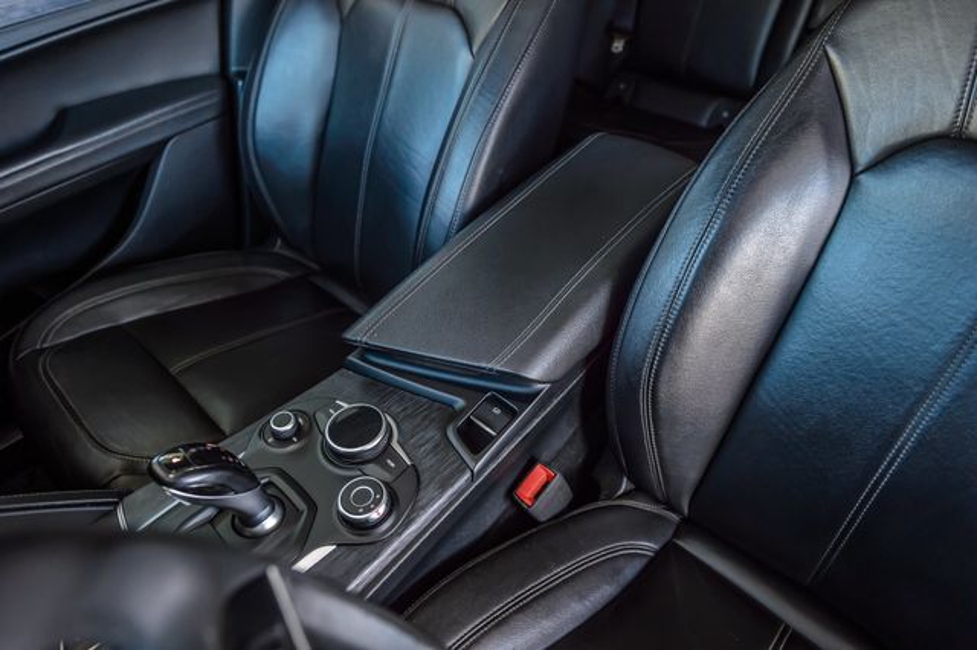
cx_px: 488
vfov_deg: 53.1
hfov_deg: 73.8
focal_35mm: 24
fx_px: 651
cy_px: 325
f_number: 4
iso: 400
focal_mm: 24
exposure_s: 1/125
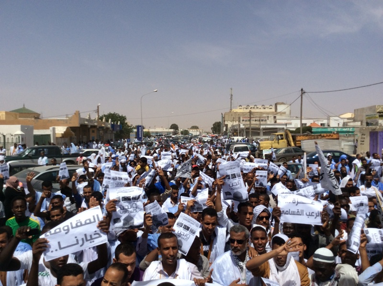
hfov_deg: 55.4
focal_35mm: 33
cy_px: 143
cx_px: 192
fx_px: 365
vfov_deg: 42.9
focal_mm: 3.3
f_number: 2.4
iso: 32
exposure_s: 1/3367
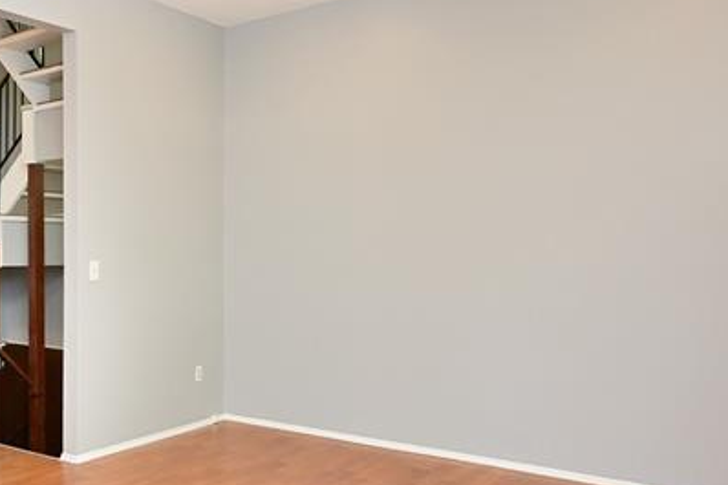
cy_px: 273
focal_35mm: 36
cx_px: 90
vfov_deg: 36.8
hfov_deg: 48.3
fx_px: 728
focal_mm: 14
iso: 1250
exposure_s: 1/60
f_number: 9
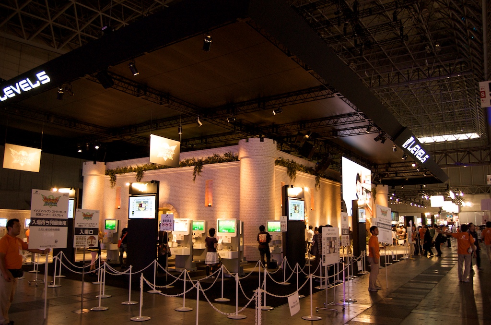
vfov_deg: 47.7
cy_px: 162
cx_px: 246
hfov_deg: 67.5
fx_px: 367
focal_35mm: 27
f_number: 3.5
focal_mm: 18
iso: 800
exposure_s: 1/25
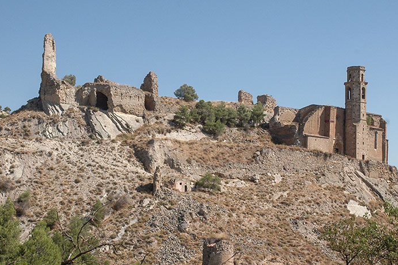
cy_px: 168
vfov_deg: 20.6
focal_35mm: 66
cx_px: 187
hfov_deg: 30.6
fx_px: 727
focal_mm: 29
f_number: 9
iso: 200
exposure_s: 1/320
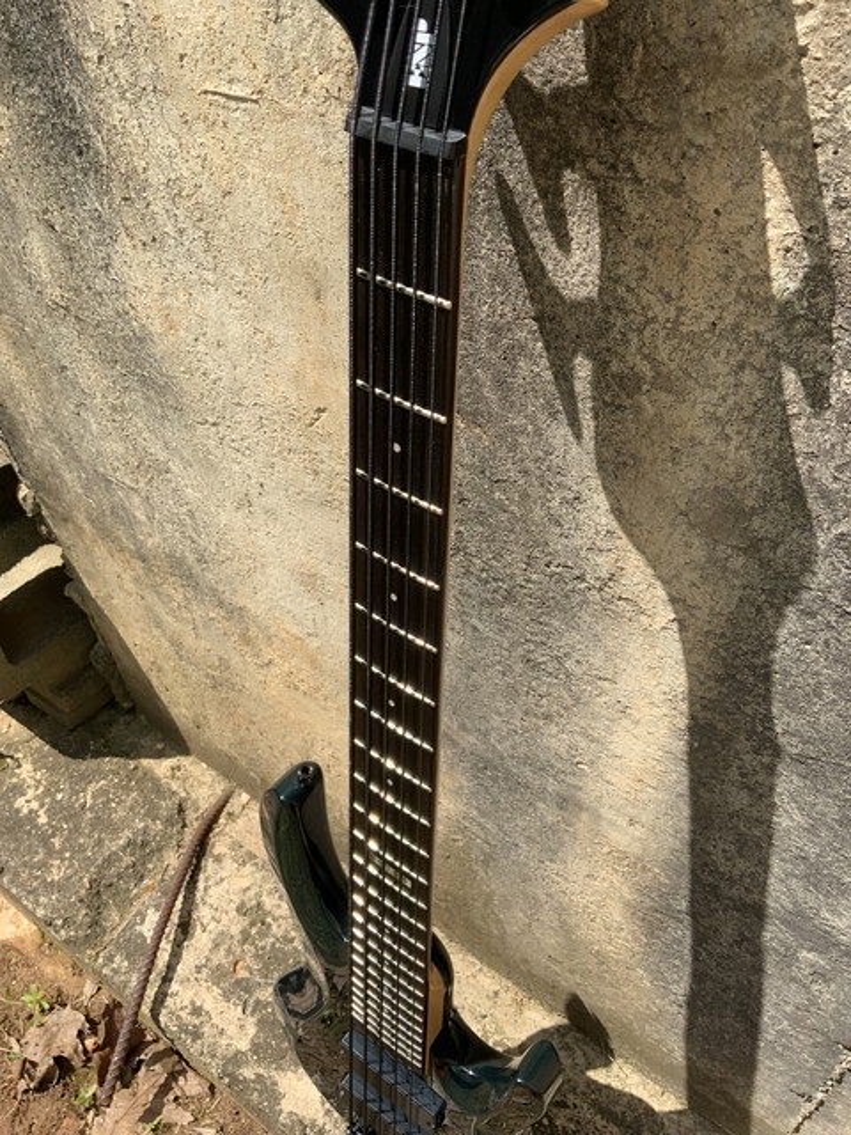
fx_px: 951
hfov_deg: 48.2
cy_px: 568
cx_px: 426
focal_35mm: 29
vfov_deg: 61.7
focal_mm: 3
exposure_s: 1/1195
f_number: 1.8
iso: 16
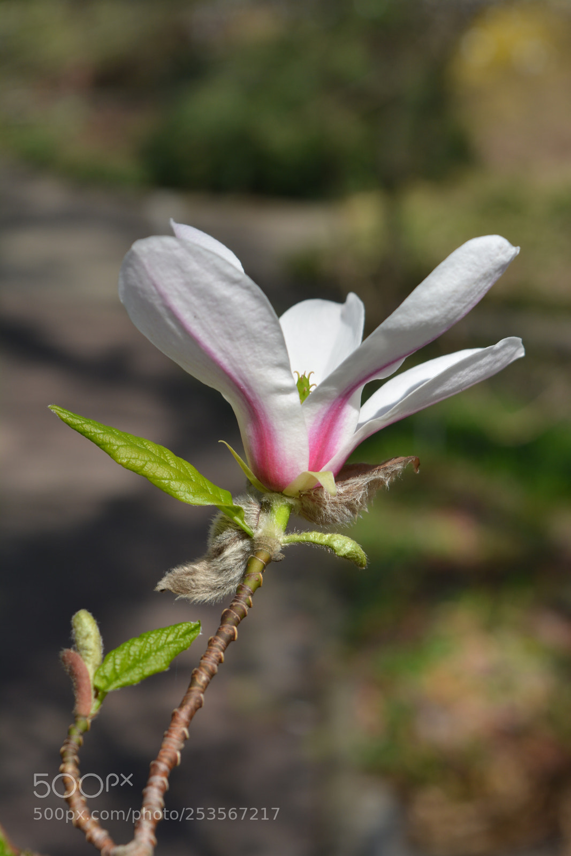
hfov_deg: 17.5
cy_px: 428
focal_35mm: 78
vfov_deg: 26.0
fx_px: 1855
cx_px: 286
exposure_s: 1/200
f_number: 8
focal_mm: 52
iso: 100
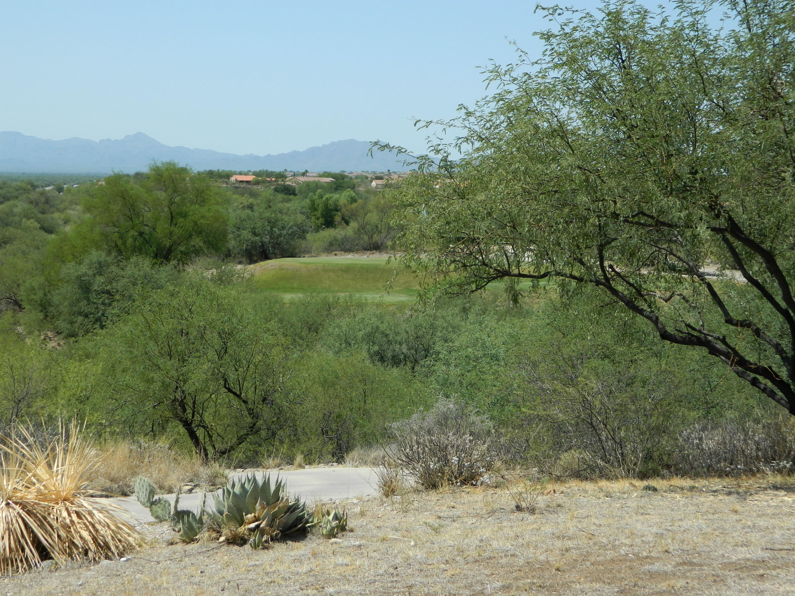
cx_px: 398
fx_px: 1608
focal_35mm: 70
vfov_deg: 21.0
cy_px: 298
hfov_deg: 27.8
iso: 80
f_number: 4
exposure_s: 1/800
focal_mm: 12.6
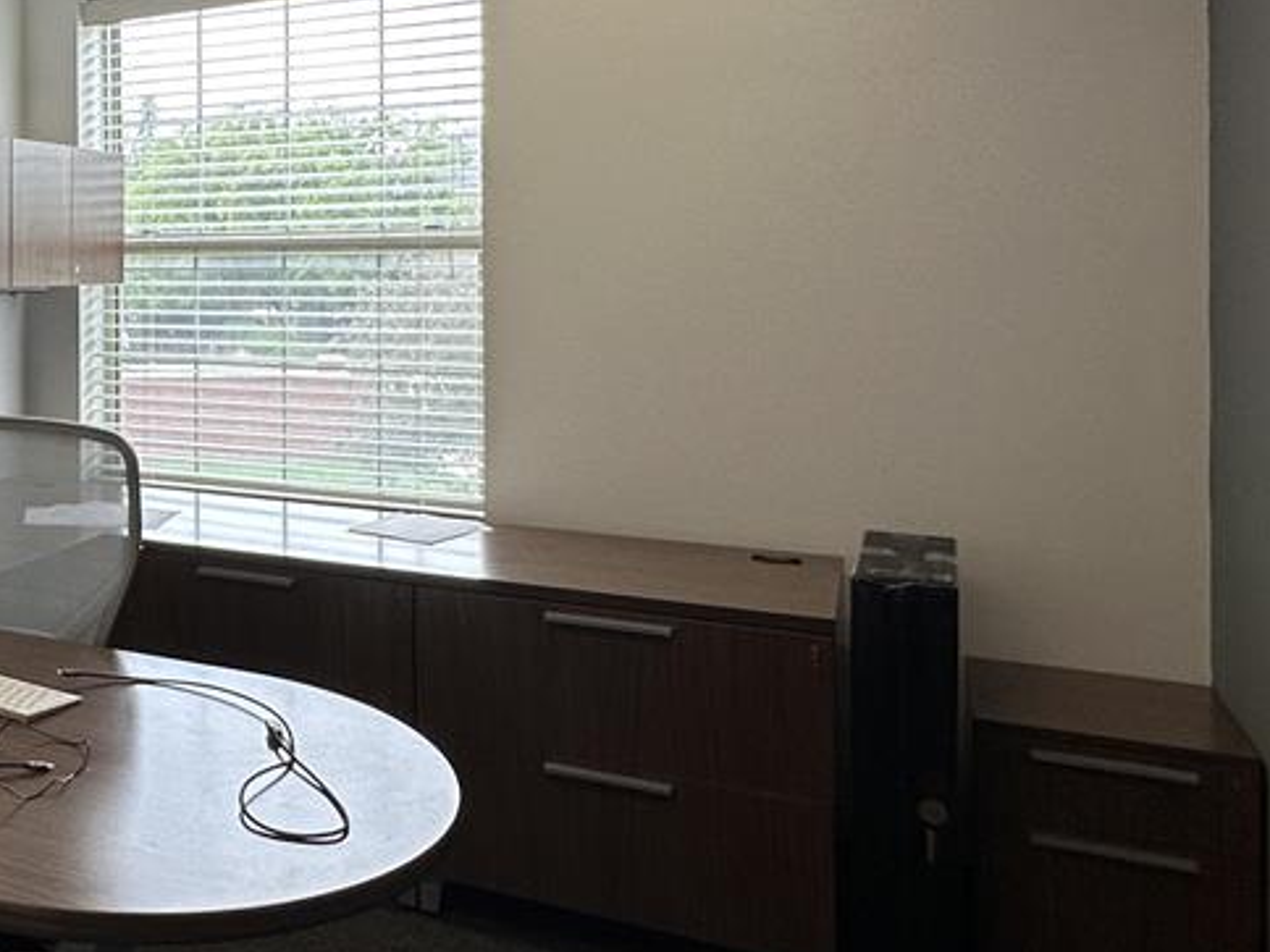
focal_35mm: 37
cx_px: 13
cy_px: 268
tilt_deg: +0.2
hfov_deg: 43.4
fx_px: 1357
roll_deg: +0.3
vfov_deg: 37.9
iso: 100
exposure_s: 1/120
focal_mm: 2.22
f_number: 2.2
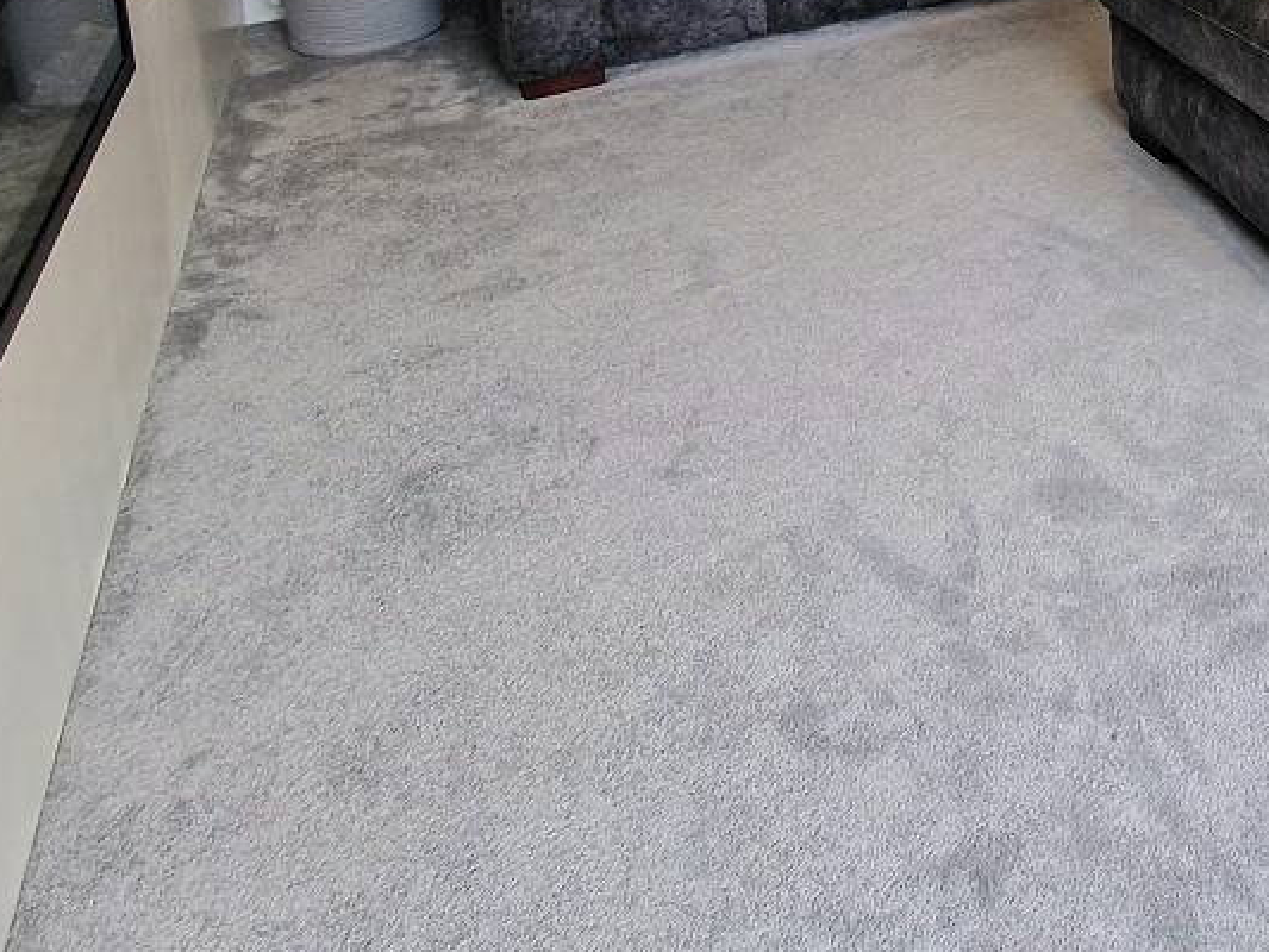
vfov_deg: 29.6
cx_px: 1317
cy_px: -283
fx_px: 1430
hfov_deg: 40.7
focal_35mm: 39
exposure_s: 1/50
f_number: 2.2
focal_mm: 2.2
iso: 80
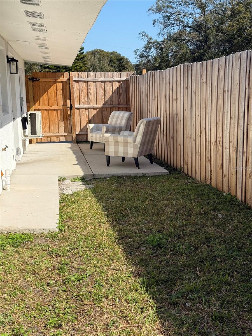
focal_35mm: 48
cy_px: 168
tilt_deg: -9.3
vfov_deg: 39.7
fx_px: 466
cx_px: 126
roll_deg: -0.1
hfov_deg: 30.3
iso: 64
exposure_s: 1/3226
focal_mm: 6.76
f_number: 1.78
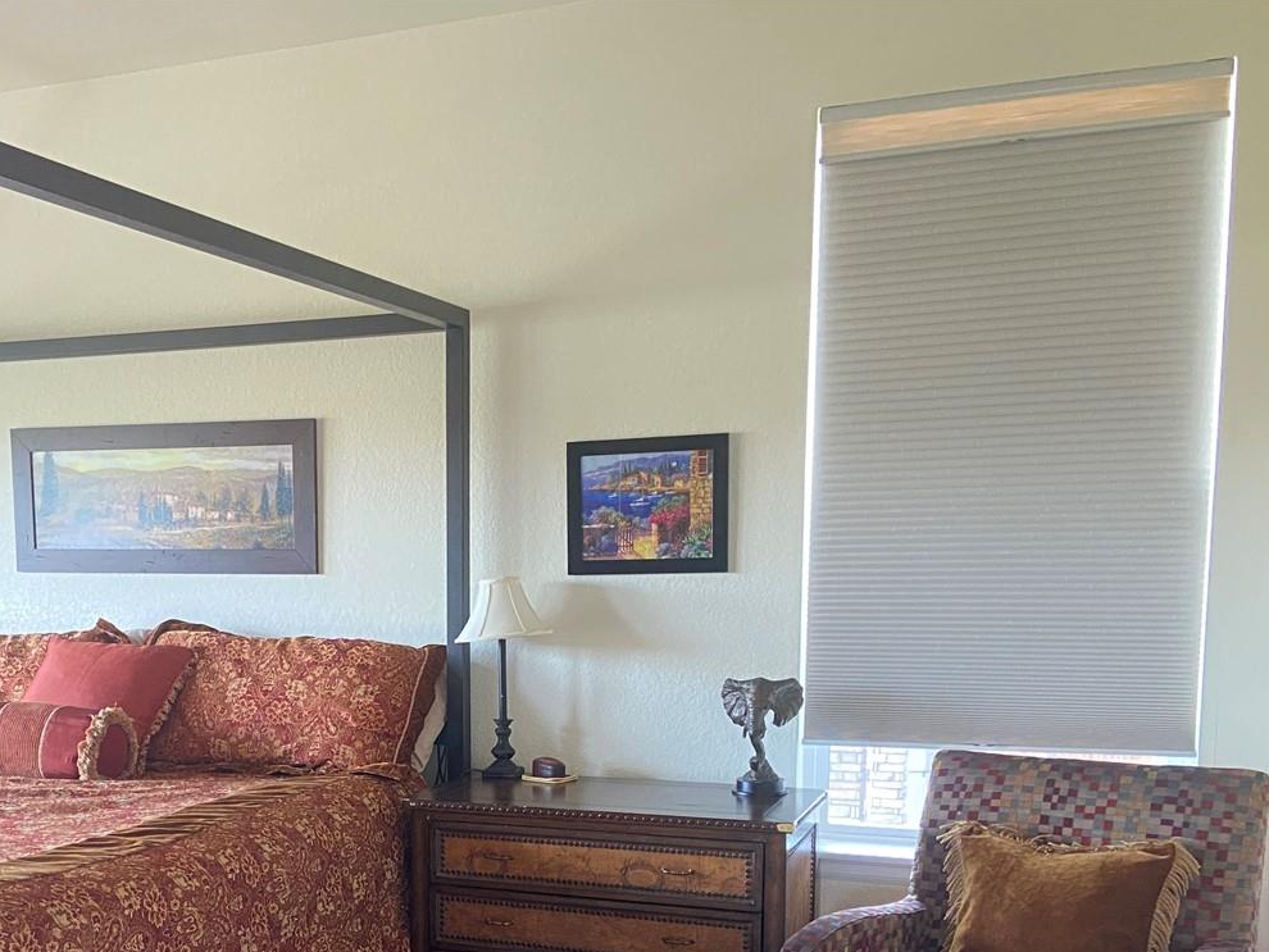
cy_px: 766
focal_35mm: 42
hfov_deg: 43.8
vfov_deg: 33.3
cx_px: 378
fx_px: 1540
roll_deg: +1.1
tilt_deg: -7.8
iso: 500
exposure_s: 1/40
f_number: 1.8
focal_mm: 4.25
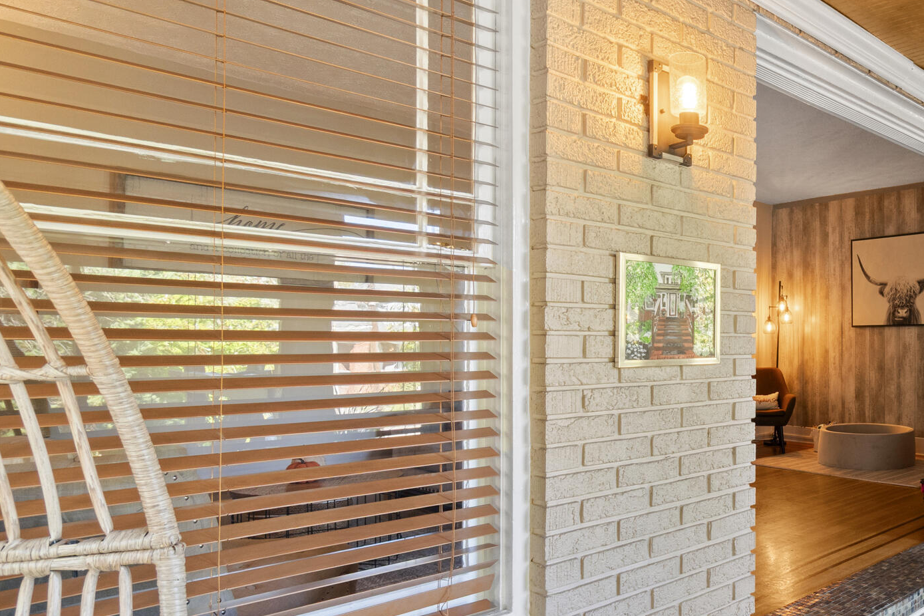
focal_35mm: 27
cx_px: 814
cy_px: 348
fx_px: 693
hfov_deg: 58.6
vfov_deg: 47.8
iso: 400
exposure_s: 1/3
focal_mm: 10
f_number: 8
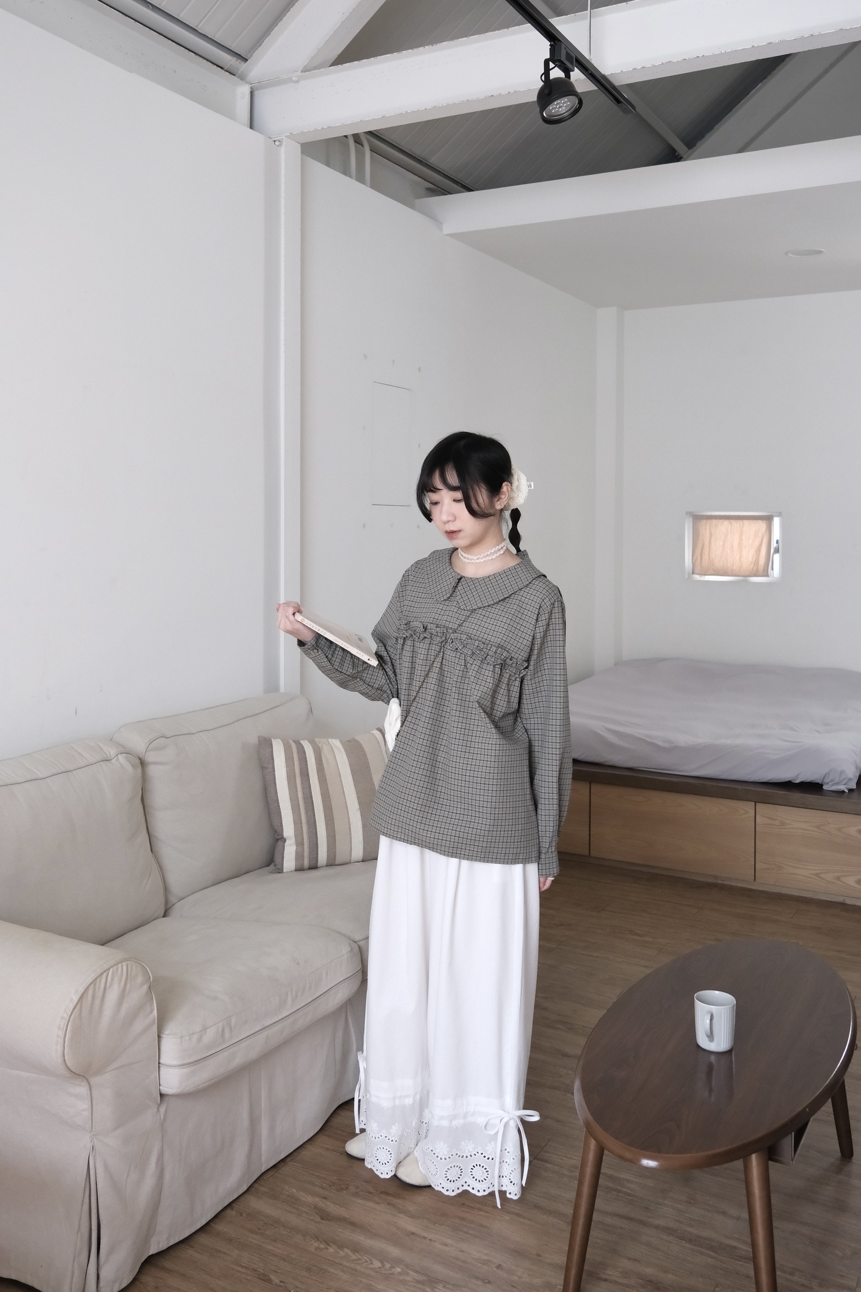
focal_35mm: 29
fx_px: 1040
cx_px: 430
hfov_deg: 45.0
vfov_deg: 63.7
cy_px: 646
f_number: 4
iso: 1600
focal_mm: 19.2
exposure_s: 1/160
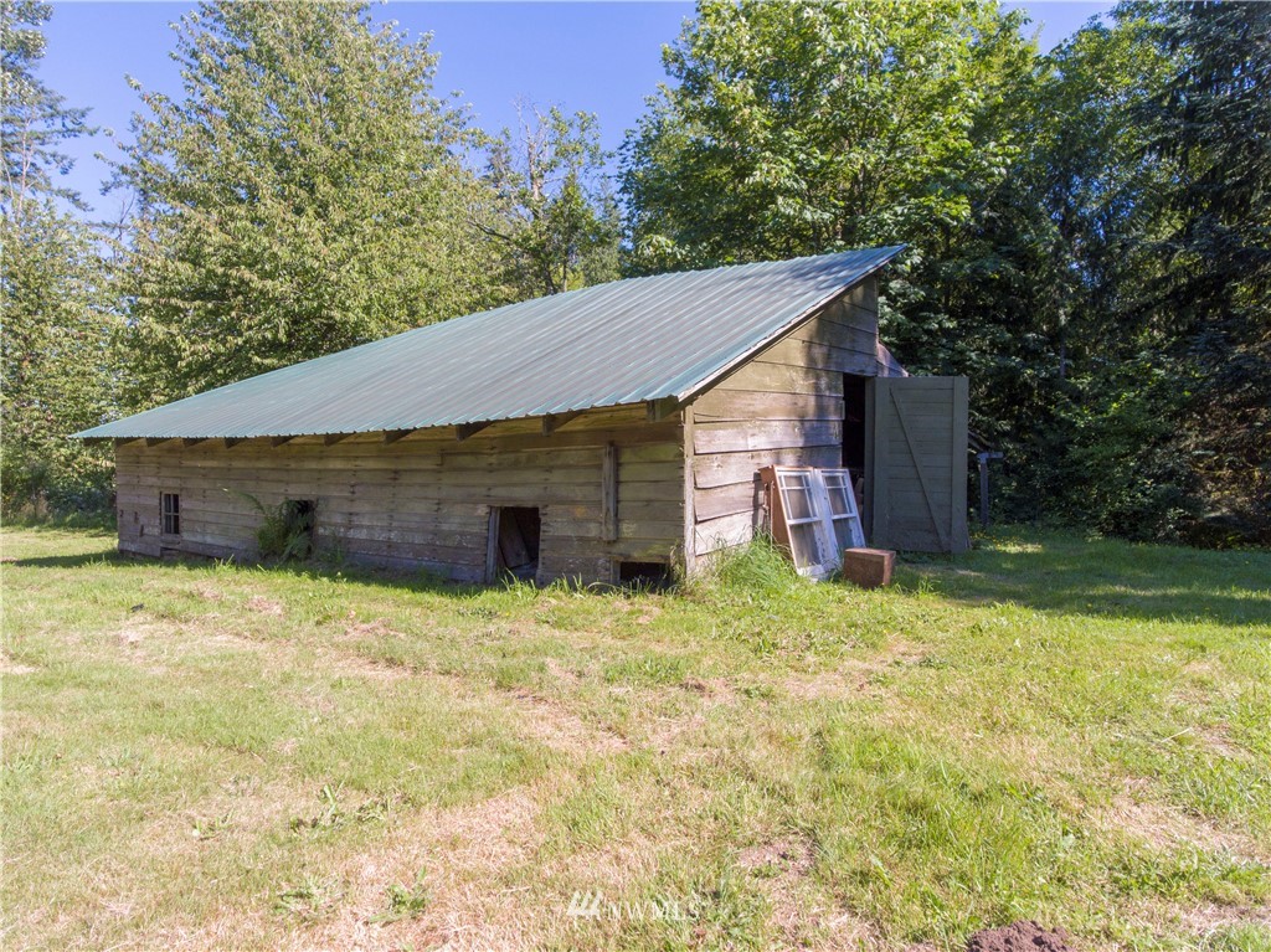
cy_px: 476
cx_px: 636
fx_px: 734
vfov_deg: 65.9
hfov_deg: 81.8
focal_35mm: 20
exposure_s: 1/500
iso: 100
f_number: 2.8
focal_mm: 3.61
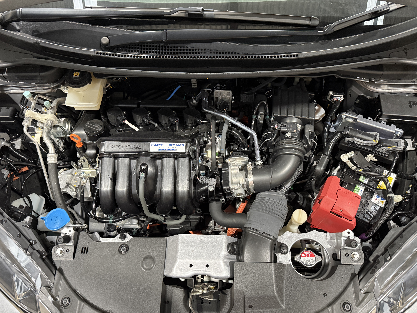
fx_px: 289
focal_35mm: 24
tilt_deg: -60.3
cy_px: 156
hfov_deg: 71.6
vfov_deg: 56.8
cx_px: 208
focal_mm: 6.76
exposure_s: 1/60
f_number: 1.78
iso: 800
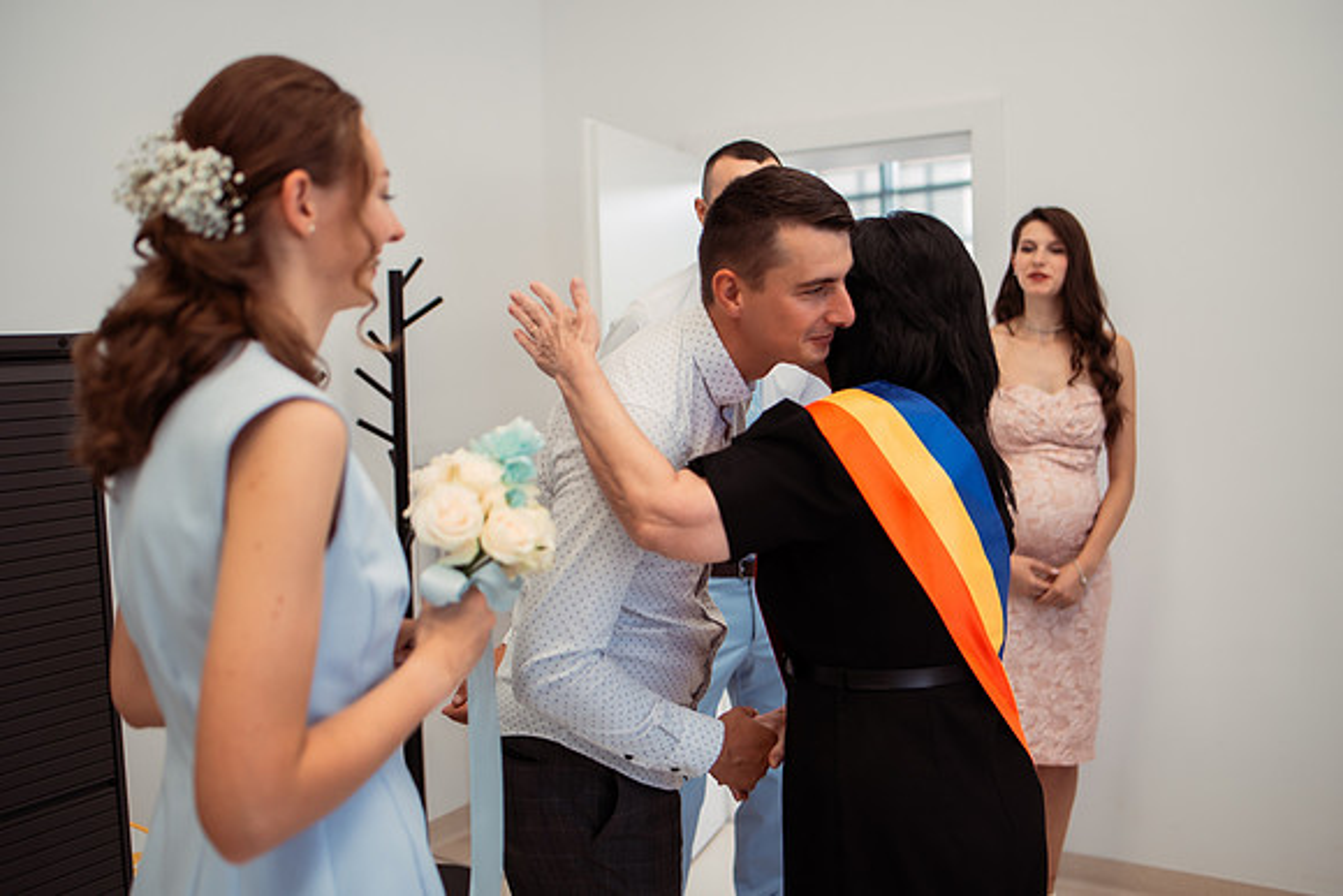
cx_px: 672
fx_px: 1306
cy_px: 448
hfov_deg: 54.4
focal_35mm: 35
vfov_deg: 37.9
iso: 400
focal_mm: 35
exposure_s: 1/400
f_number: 2.5
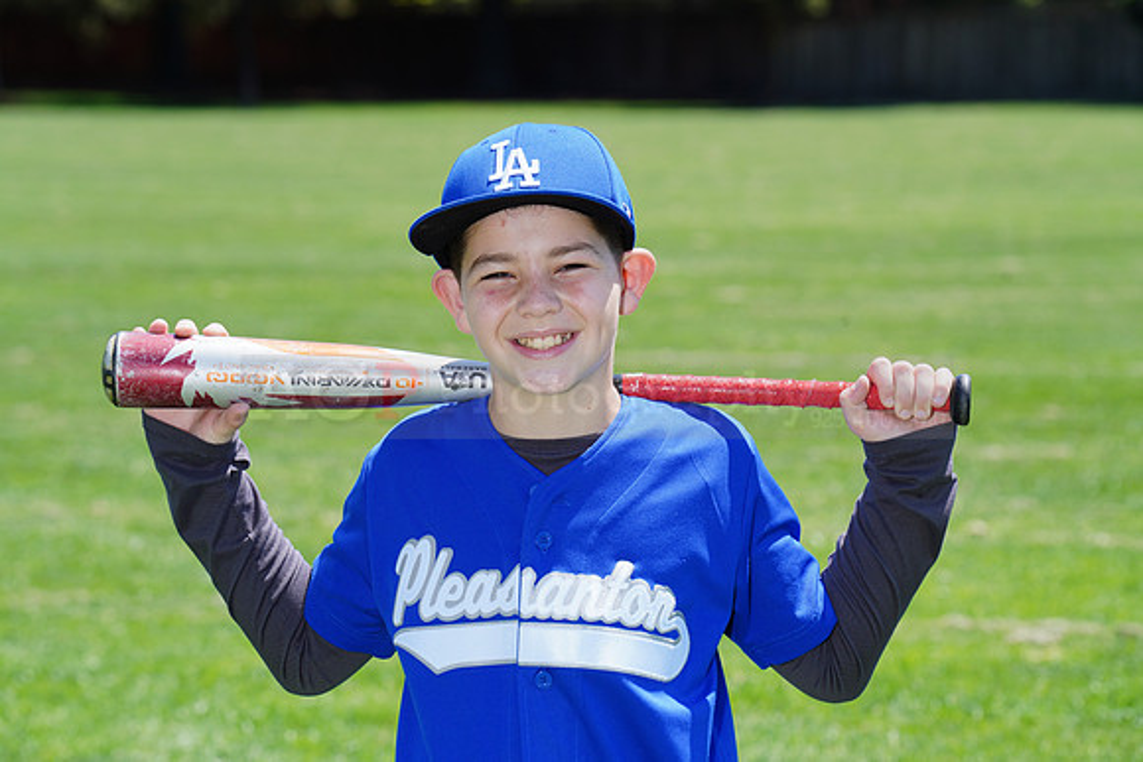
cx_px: 572
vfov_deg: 8.0
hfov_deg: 12.0
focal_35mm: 171
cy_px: 381
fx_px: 5430
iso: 125
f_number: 9
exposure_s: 1/200
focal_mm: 171
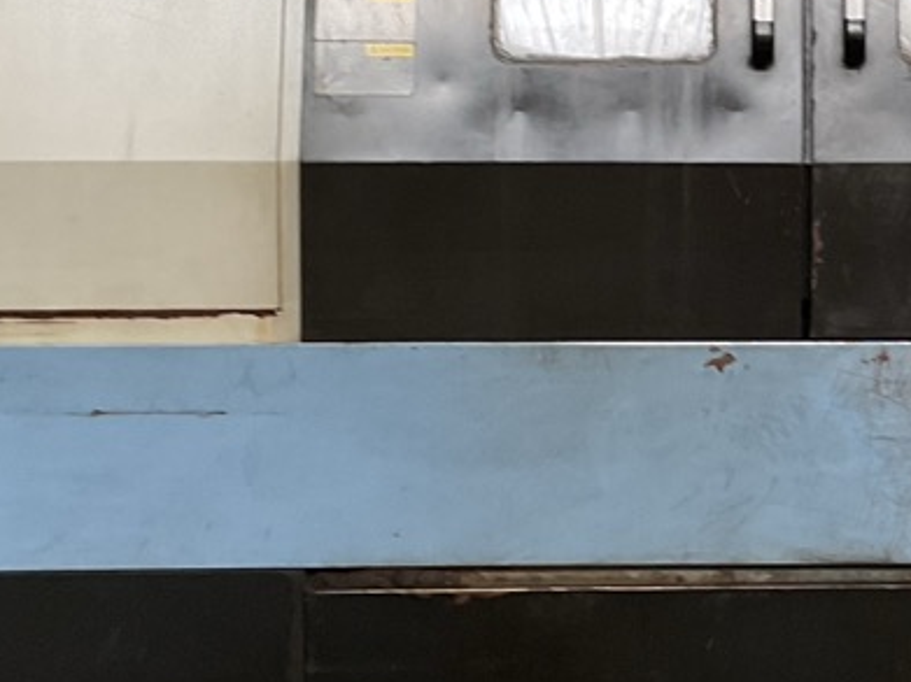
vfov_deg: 15.4
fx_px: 2499
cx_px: 799
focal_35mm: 95
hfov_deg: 20.3
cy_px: 114
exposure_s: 1/60
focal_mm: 3
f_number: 1.8
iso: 64
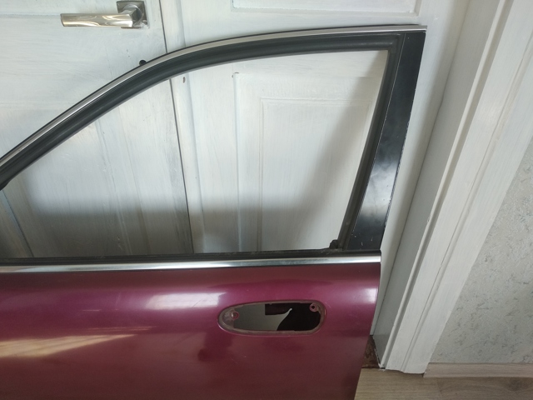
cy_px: 200
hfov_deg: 67.3
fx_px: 400
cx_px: 266
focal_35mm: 26
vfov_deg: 53.1
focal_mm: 3.81
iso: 125
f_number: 2.2
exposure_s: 1/50
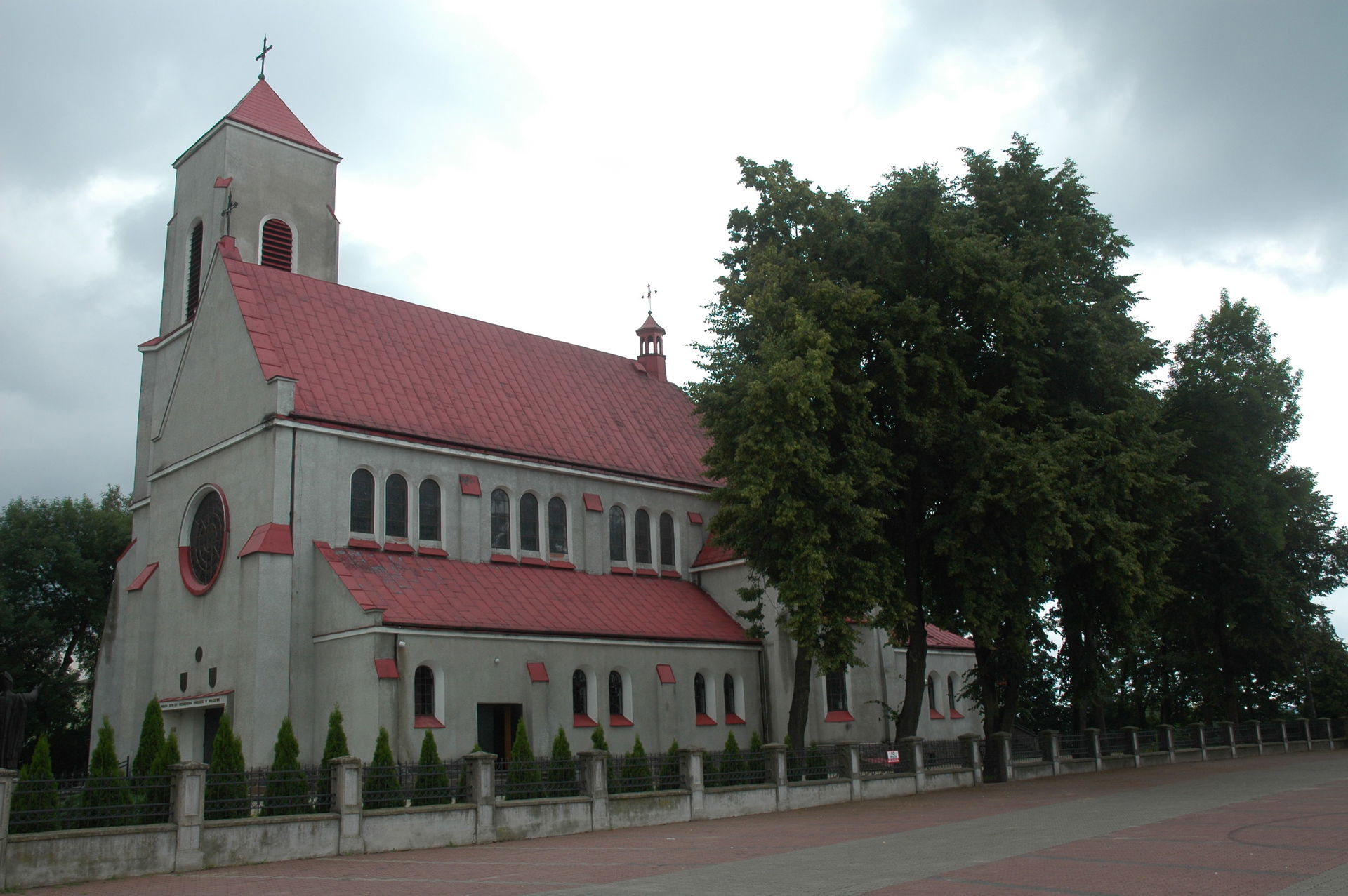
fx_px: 1235
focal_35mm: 33
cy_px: 448
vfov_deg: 39.9
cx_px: 674
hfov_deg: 57.3
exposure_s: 1/200
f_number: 7.1
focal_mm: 22
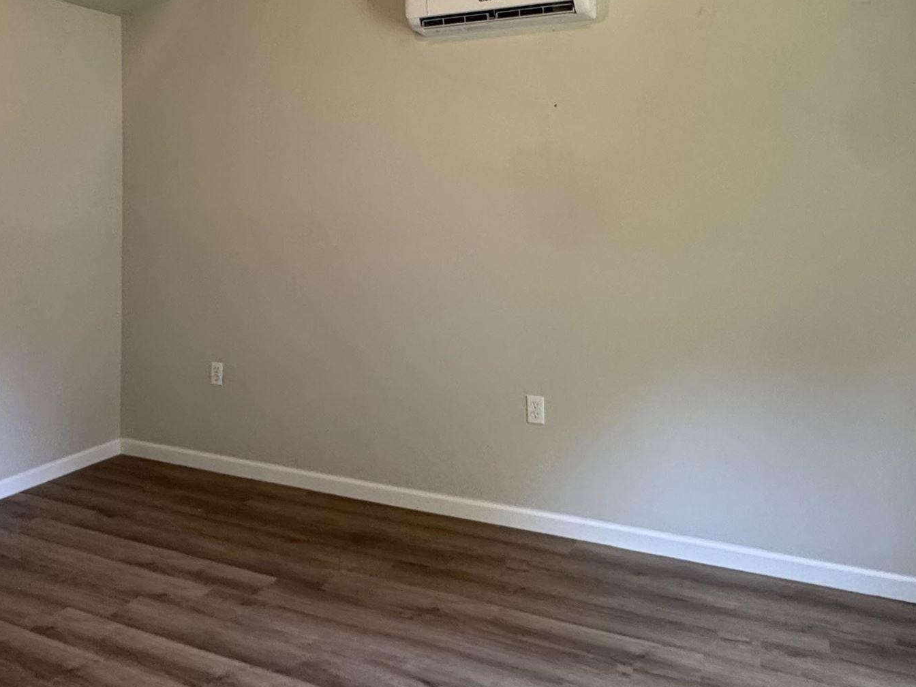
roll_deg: -0.7
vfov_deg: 43.0
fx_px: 847
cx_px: 303
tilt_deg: +0.7
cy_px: 188
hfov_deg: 55.6
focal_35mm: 32
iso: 250
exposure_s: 1/60
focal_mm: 2.22
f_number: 2.2
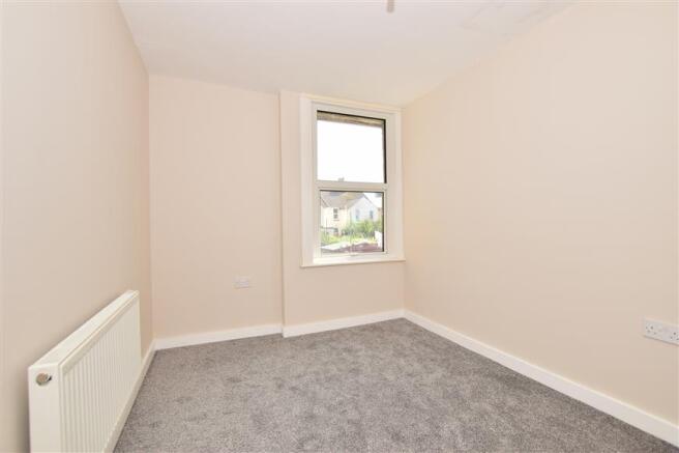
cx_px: 340
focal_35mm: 15
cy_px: 226
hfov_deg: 100.4
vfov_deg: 77.3
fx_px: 283
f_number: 8
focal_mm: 10
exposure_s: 1/200
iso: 200
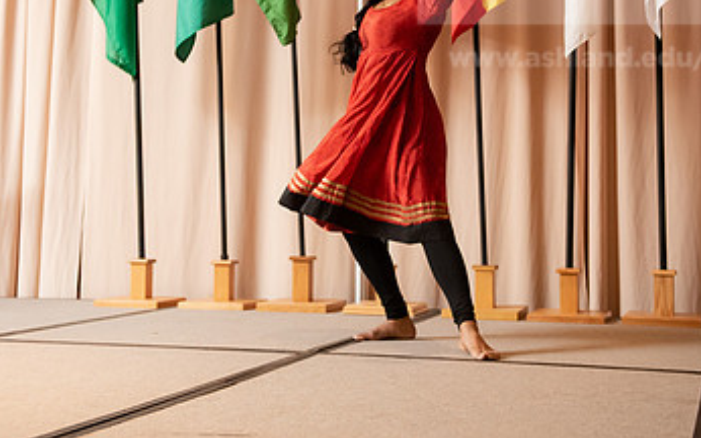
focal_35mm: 65
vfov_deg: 19.8
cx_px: 357
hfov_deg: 31.5
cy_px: 100
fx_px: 1241
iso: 2500
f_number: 3.2
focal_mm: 38
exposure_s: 1/200
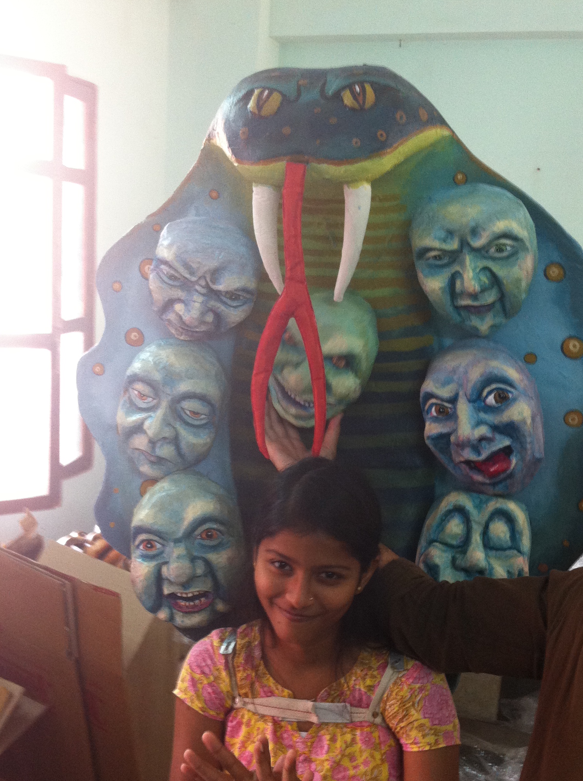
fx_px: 1013
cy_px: 426
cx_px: 317
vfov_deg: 42.1
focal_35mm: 45
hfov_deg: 32.1
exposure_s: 1/15
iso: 160
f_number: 2.8
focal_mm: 3.85
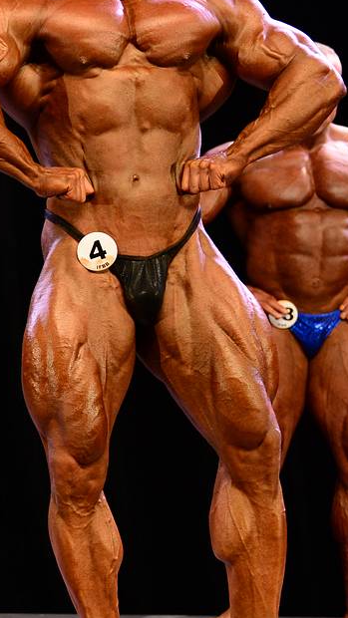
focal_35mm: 153
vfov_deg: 14.0
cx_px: -382
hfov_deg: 7.6
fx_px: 2509
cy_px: 283
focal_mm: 56
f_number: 3.2
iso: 640
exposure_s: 1/125
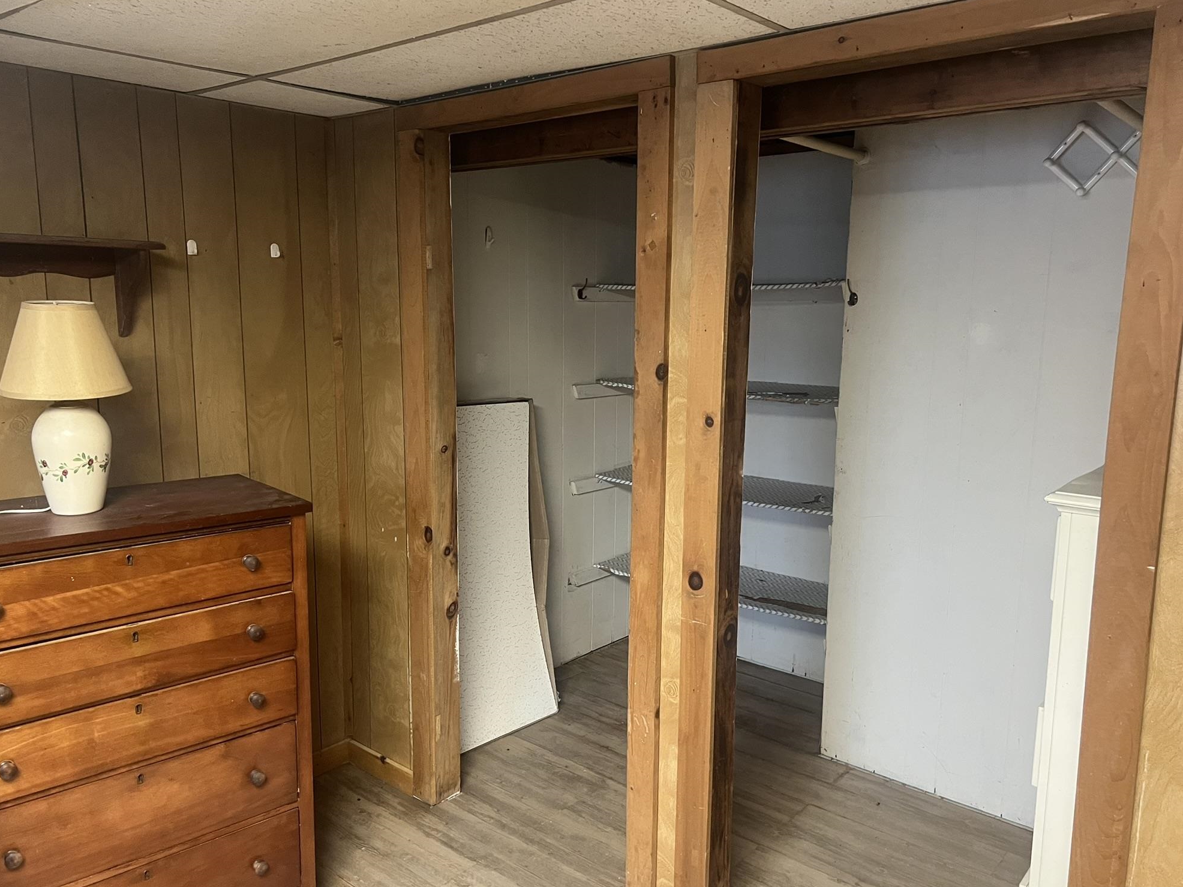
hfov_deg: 65.3
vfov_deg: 51.4
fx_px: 923
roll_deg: -0.5
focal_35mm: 27
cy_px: 447
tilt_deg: -10.1
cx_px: 592
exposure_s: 1/60
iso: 400
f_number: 1.5
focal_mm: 5.7
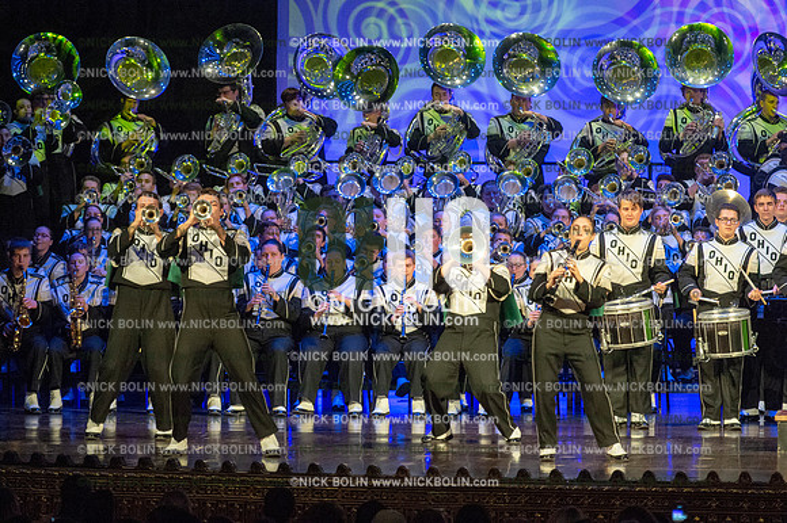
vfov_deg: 7.0
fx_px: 4260
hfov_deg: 10.6
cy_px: 262
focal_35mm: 195
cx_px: 394
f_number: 5.6
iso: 8000
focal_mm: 195
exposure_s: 1/320
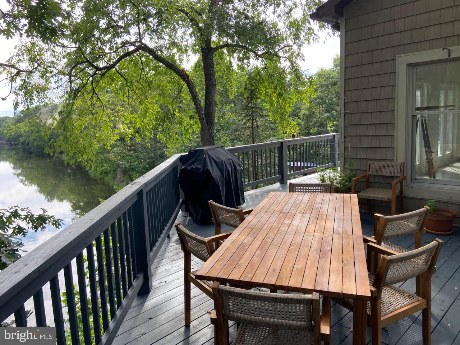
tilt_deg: -10.0
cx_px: 230
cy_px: 172
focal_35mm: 26
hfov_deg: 67.3
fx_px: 346
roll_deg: +3.3
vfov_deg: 53.1
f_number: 1.8
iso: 32
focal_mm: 4.25
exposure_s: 1/471
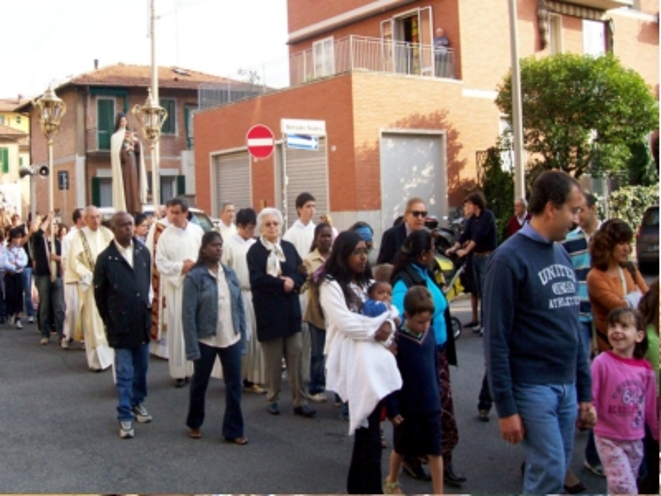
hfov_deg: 54.0
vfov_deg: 41.8
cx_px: 330
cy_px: 248
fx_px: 649
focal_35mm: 34
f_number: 2.7
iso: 80
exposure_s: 1/494
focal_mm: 5.6
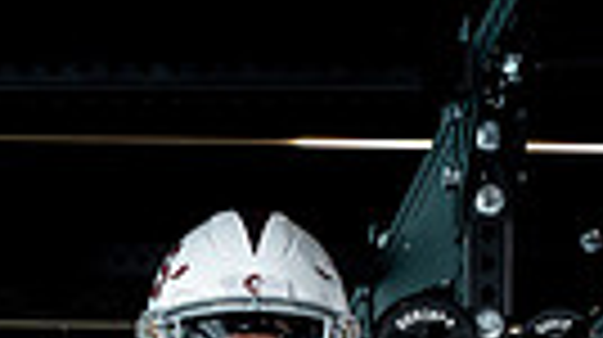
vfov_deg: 9.4
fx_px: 1629
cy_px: 1005
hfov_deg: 20.9
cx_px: 207
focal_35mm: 102
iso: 640
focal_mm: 29
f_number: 9
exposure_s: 1/250
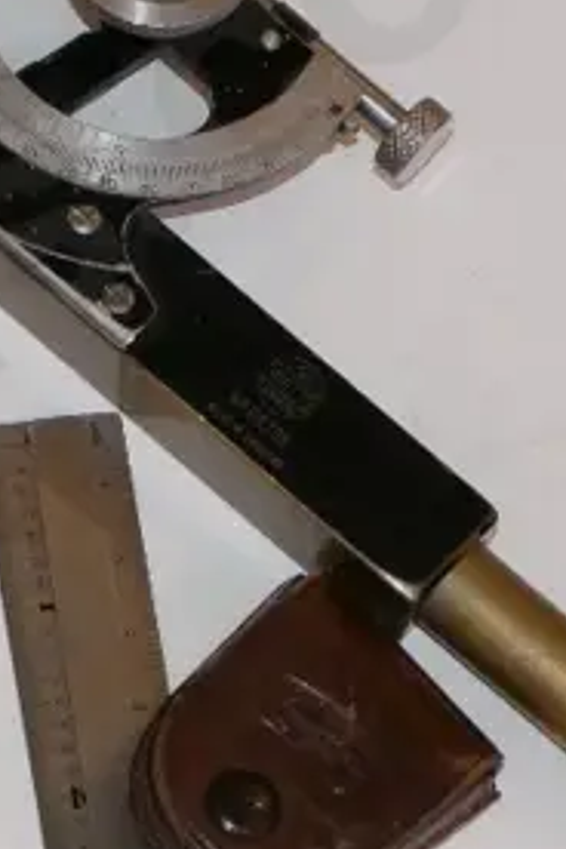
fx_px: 6013
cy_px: 614
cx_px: -468
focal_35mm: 255
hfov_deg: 5.3
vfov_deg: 8.1
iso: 3200
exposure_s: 1/160
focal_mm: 33
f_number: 5.6
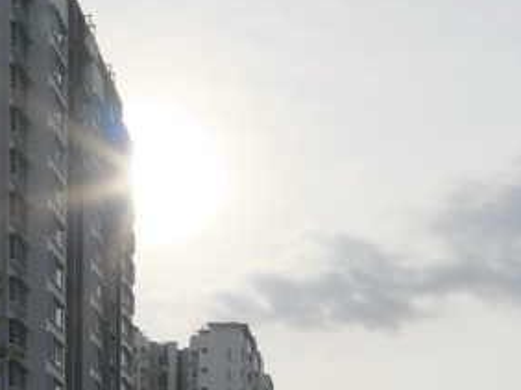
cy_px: 688
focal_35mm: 100
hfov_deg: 19.3
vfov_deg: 13.4
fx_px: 1504
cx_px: 482
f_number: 8
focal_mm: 28
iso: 400
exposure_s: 1/1000
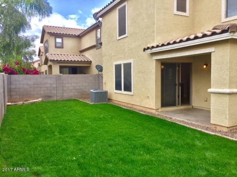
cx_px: 118
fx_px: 199
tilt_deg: -4.0
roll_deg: -0.8
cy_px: 88
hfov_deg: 61.7
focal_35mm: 29
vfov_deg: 48.2
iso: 32
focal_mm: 4.15
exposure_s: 1/618
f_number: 2.2
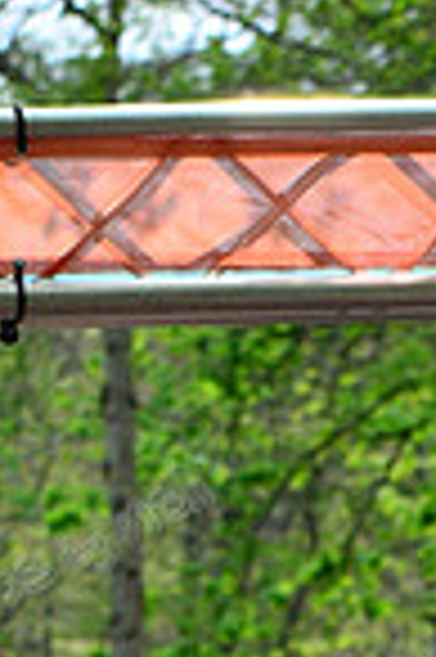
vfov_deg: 4.2
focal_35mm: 488
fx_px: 8886
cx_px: -265
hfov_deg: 2.8
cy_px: 1040
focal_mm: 82
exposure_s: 1/800
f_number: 5.6
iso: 250
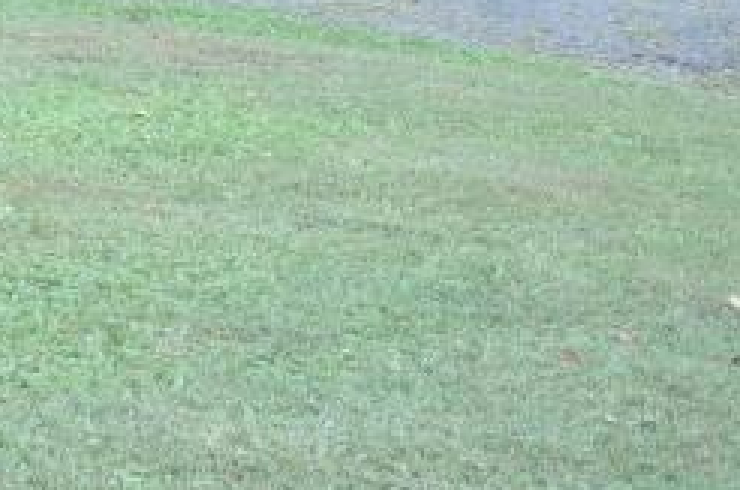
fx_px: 2564
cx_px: -740
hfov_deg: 13.9
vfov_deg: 10.4
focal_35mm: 125
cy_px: -334
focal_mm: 20
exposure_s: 1/80
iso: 200
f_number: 9
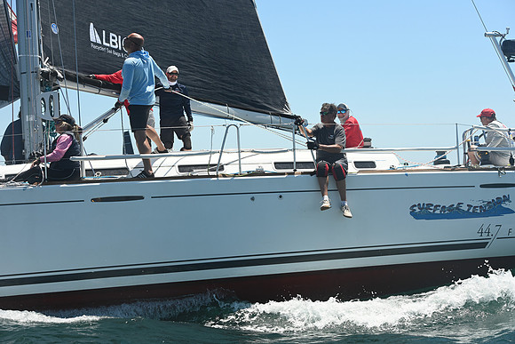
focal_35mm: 70
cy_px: 172
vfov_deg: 19.5
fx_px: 1002
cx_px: 258
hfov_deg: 28.8
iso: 320
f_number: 7.1
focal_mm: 70
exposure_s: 1/1000
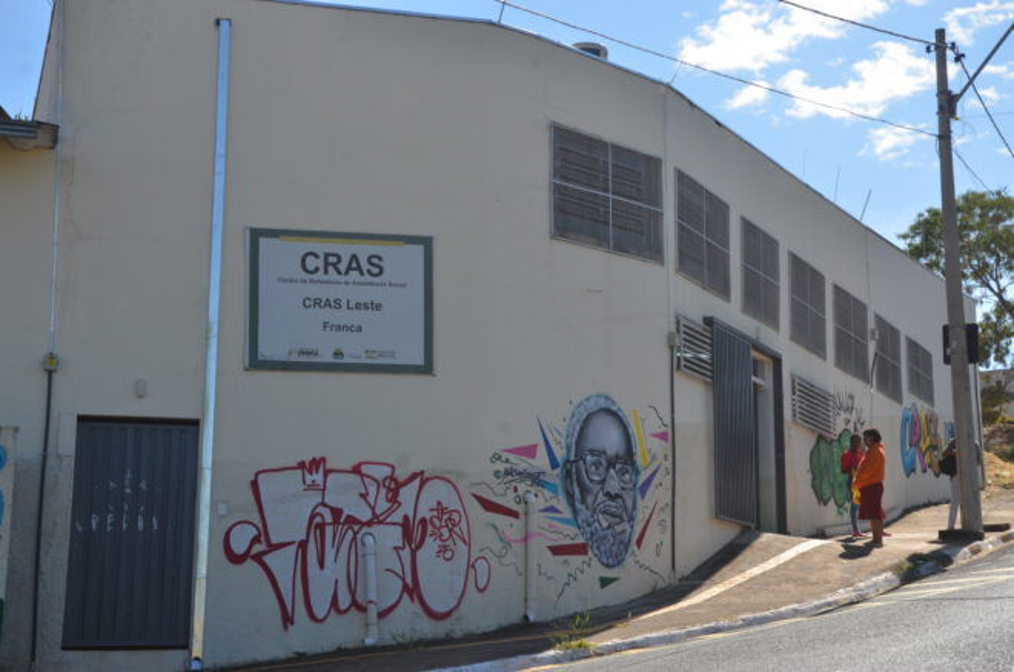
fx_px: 1897
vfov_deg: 20.1
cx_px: 507
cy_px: 336
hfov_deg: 29.9
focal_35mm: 68
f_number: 8
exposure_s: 1/250
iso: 110
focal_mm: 45
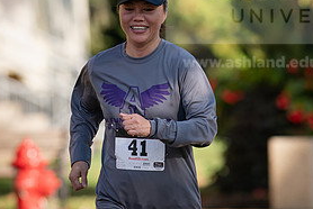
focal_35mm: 625
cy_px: 86
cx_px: 132
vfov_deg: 2.2
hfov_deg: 3.3
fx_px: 5440
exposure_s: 1/800
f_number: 4.5
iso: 200
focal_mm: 300
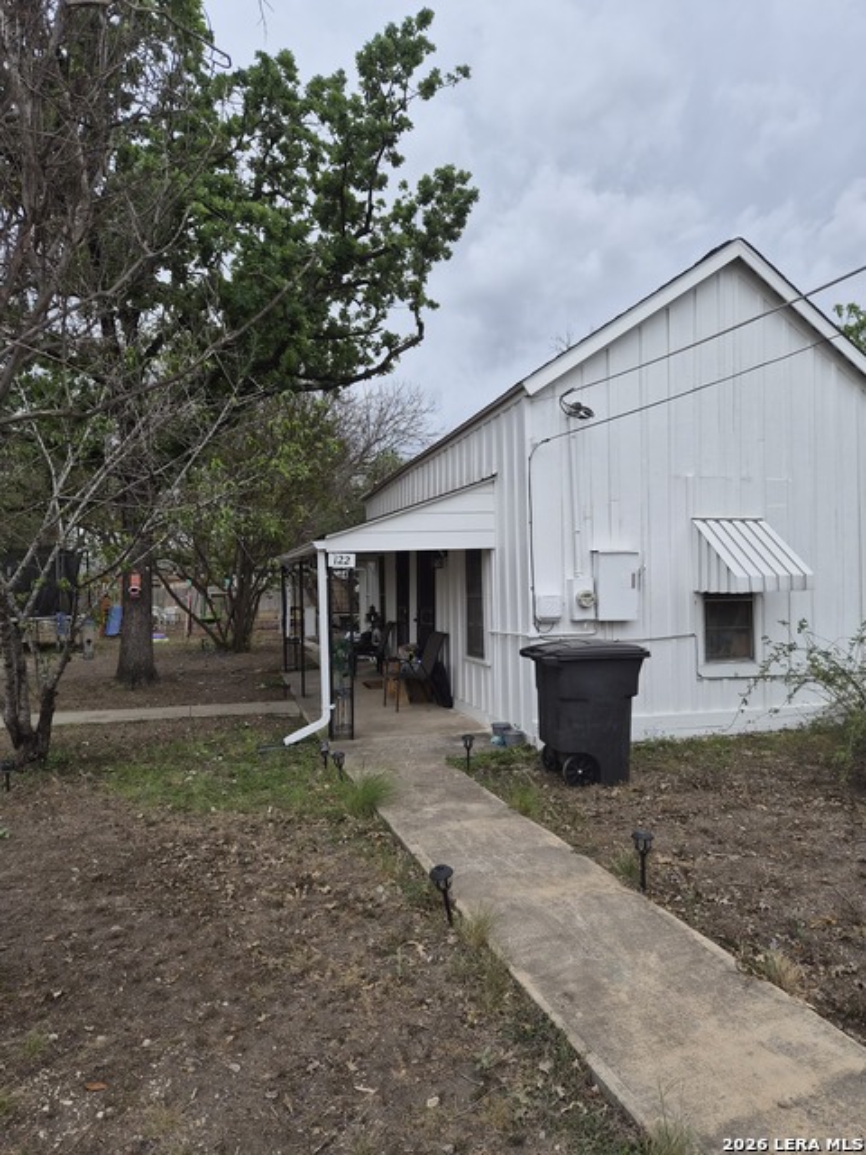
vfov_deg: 73.9
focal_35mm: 23
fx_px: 767
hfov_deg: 58.9
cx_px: 433
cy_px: 578
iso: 80
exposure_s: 1/2520
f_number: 1.8
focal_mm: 5.4
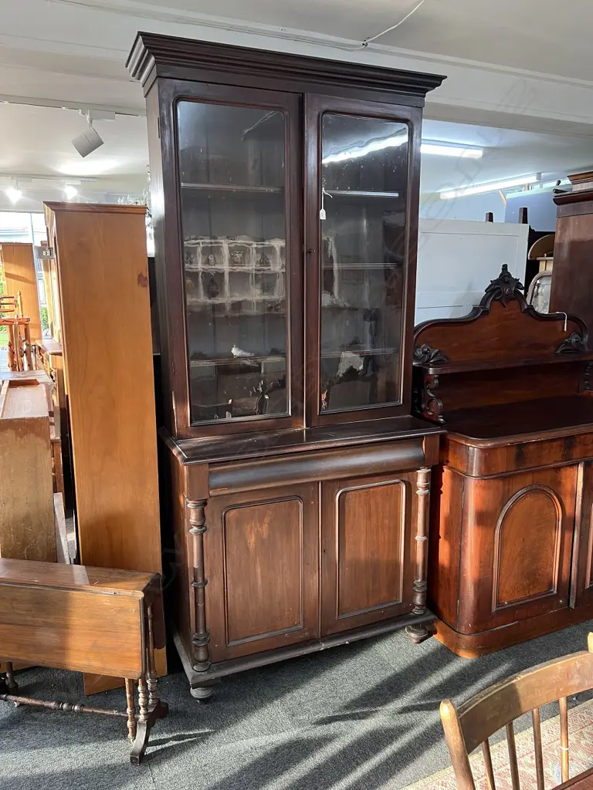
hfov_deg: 53.1
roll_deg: +0.7
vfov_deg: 67.3
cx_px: 296
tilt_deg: -9.8
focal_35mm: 26
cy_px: 395
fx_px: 594
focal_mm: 5.7
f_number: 1.5
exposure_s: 1/50
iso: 80
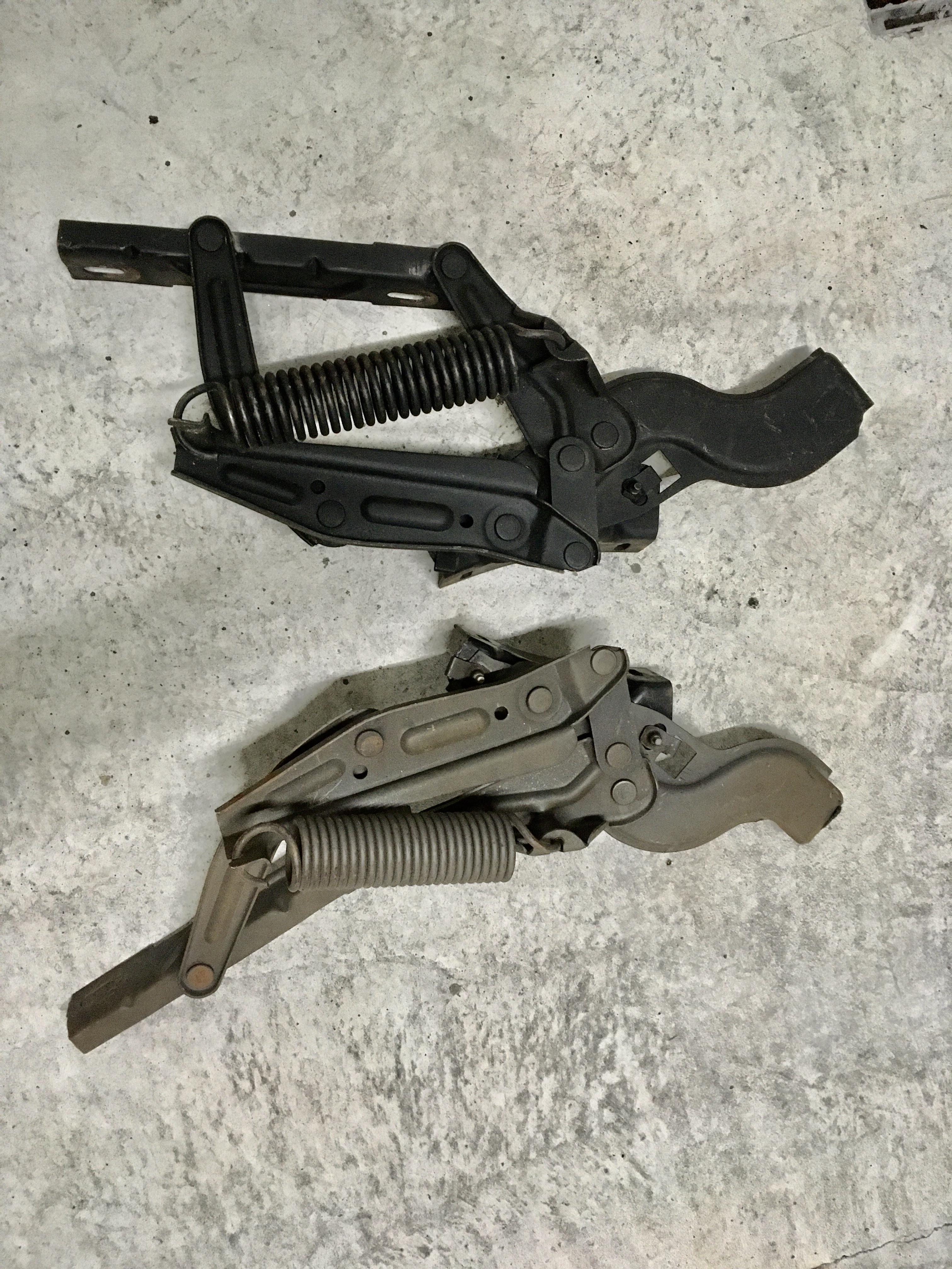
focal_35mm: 29
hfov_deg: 48.2
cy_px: 634
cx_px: 476
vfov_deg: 61.7
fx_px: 1063
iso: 250
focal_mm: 4.15
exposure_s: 1/17
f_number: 2.2
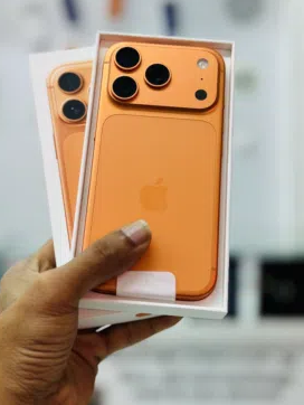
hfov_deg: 27.5
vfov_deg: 36.1
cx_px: 139
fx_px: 620
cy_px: 186
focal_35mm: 53
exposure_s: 1/218
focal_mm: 6.76
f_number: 1.78
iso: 50
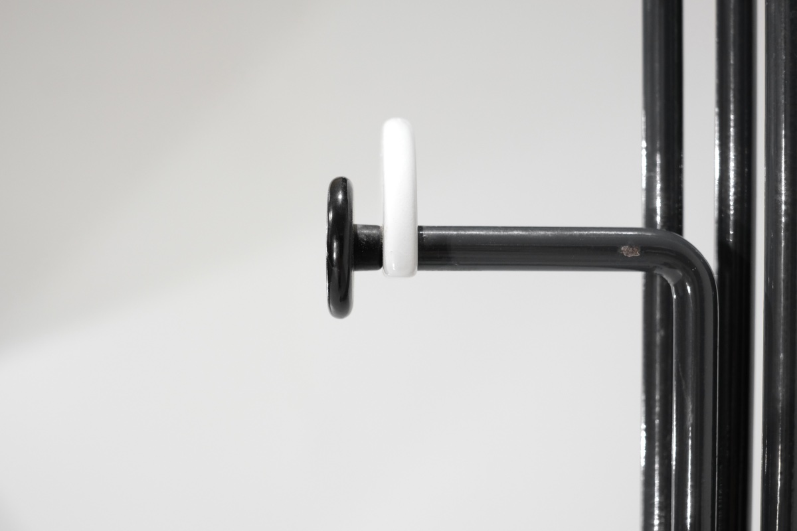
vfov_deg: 25.5
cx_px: 398
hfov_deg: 37.5
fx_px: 1173
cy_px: 266
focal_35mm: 53
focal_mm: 35
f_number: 4
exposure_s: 1/110
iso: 800
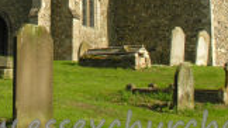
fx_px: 804
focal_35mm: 133
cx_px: 24
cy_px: -79
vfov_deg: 8.8
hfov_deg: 16.0
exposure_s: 1/205
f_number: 5.8
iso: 50
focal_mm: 11
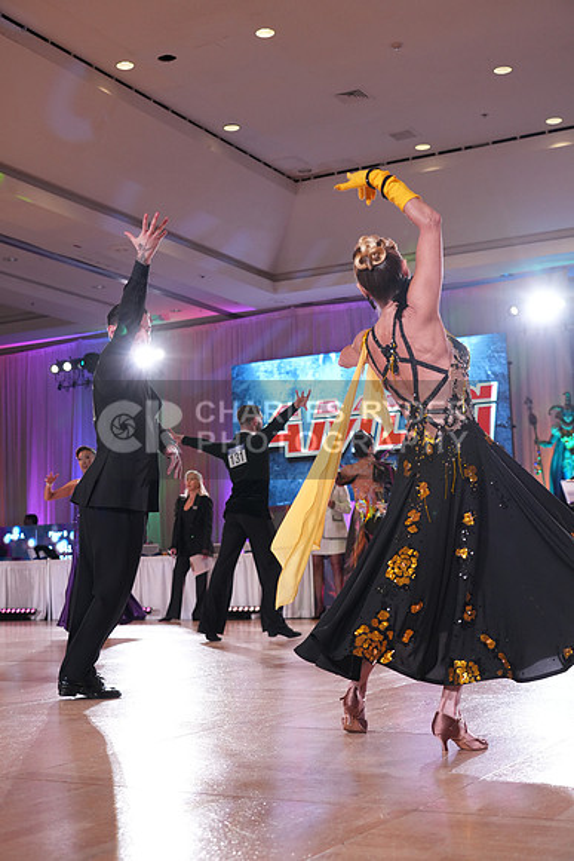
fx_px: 1147
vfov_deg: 41.1
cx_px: 287
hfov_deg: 28.1
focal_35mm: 48
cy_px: 430
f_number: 4
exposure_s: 1/400
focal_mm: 48
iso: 2000
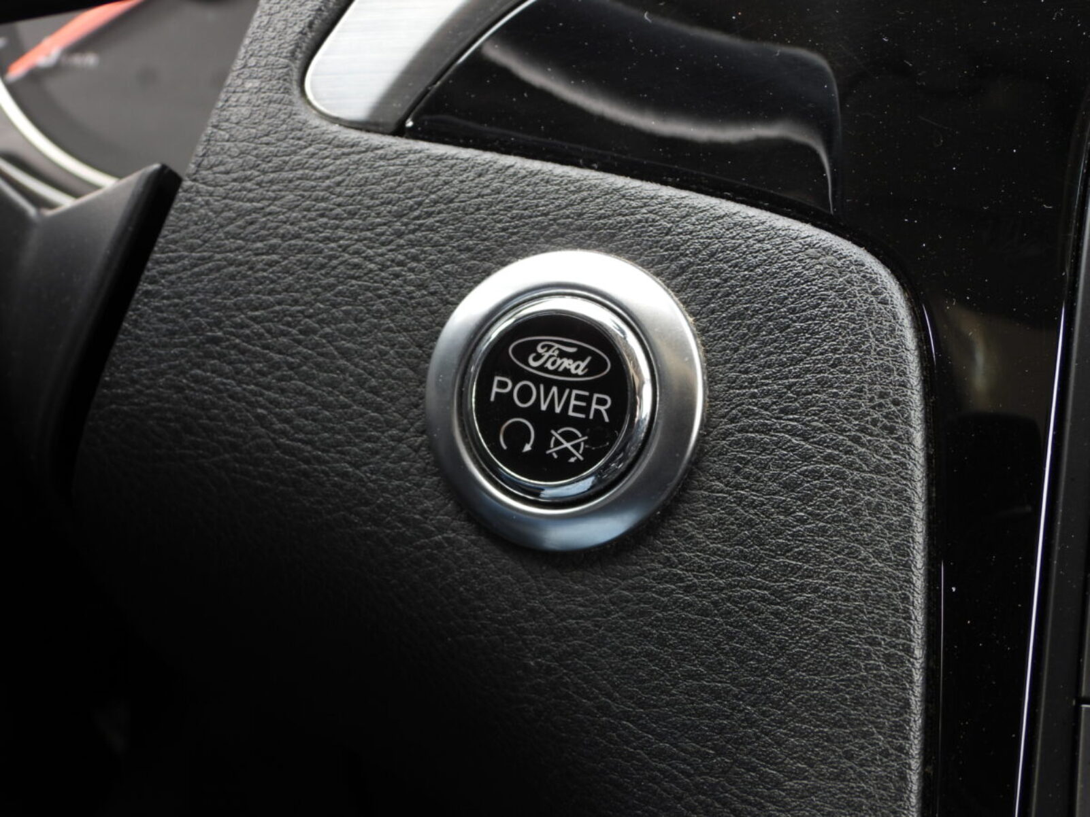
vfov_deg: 22.6
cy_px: 408
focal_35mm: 65
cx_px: 545
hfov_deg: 29.8
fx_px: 2047
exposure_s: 1/50
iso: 100
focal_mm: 11.7
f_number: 3.5
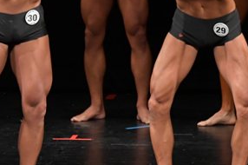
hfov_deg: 3.0
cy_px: 32
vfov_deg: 2.0
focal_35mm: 691
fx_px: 4755
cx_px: 3
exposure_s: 1/400
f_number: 5.6
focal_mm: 170
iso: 3200
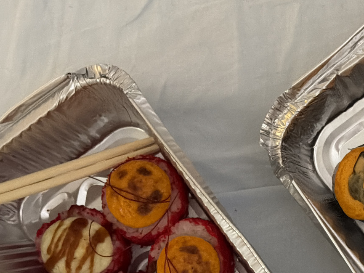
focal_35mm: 111
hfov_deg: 17.3
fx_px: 1167
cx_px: 377
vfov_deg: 13.2
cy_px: 244
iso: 800
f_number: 1.78
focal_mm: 6.76
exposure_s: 1/27
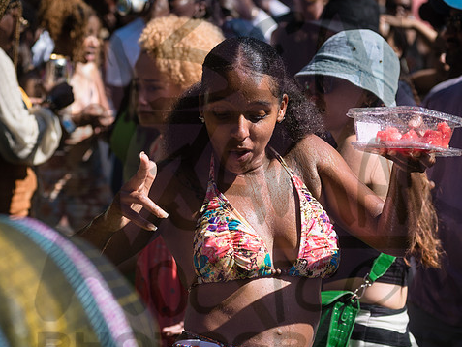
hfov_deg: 17.1
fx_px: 1535
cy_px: 151
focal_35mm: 115
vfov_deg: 12.9
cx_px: 278
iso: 250
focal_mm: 80
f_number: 3.5
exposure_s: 1/2000
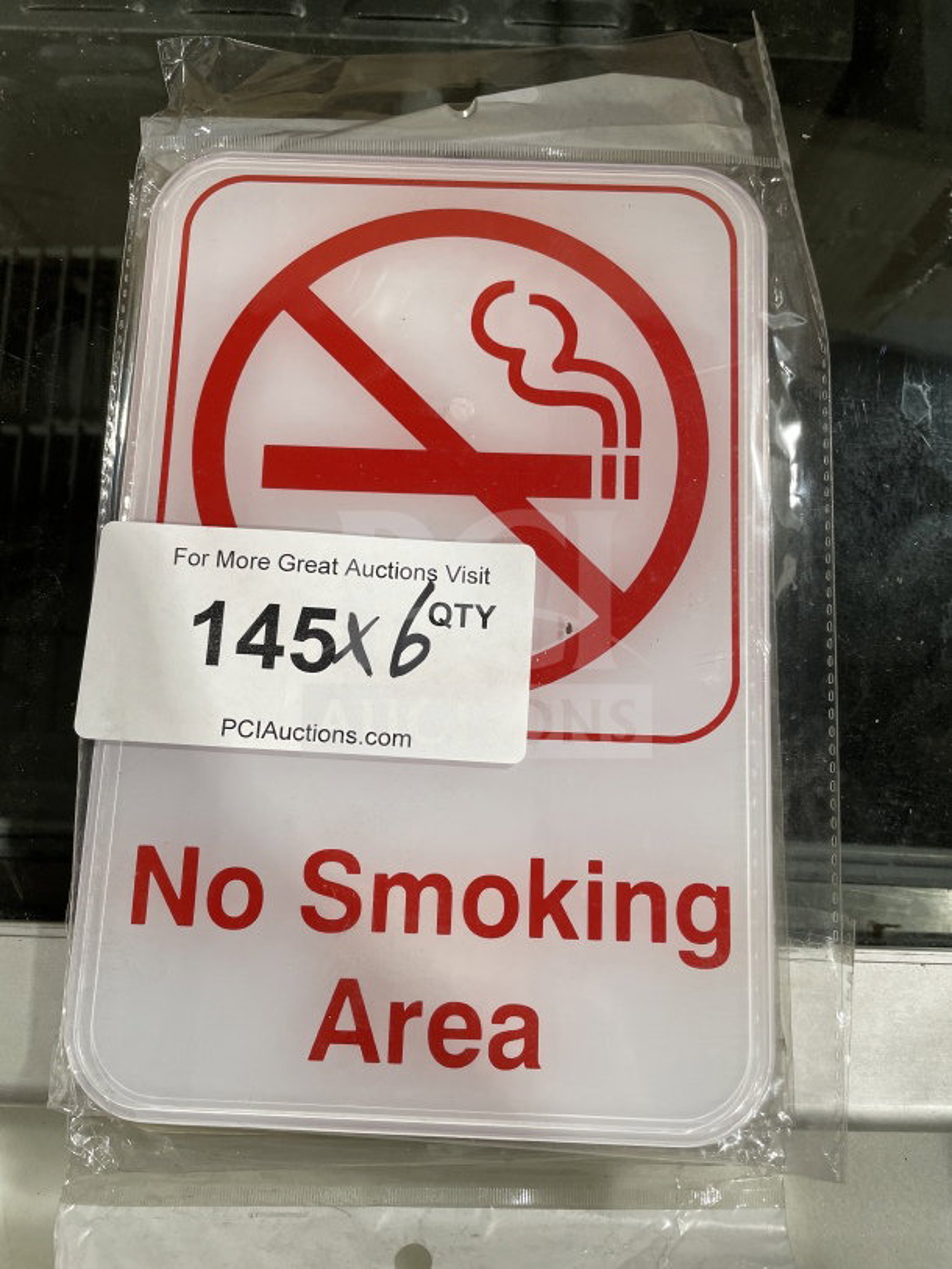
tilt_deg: -82.8
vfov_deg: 67.3
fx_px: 953
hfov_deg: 53.1
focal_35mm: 26
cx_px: 476
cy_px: 634
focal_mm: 4.2
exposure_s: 1/107
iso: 125
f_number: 1.6
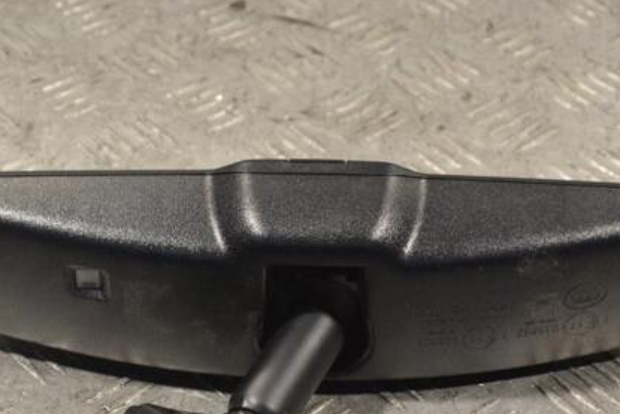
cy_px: 268
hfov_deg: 19.6
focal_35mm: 104
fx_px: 1792
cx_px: 315
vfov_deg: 13.2
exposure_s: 1/320
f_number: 9
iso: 3200
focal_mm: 48
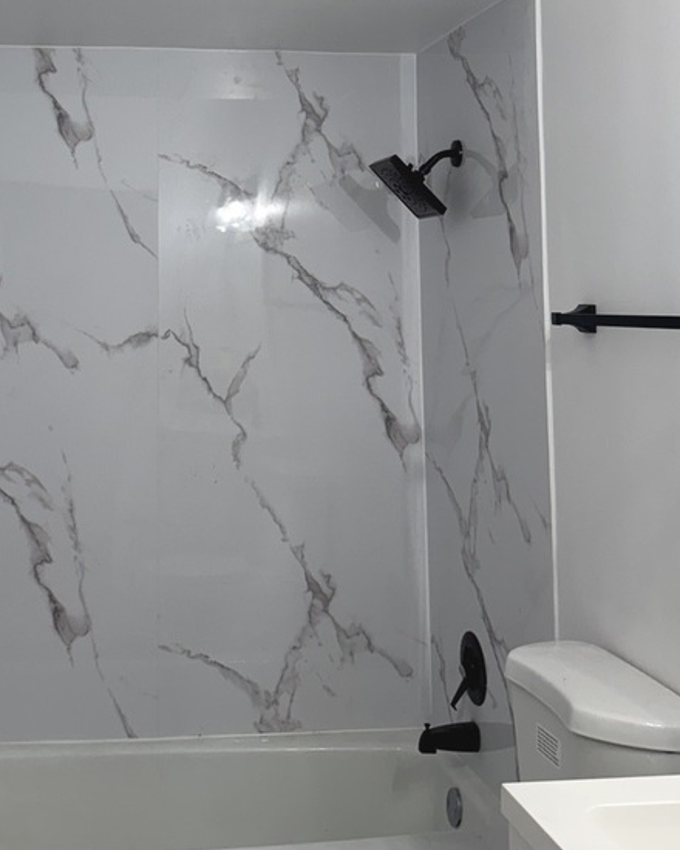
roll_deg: +0.2
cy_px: 207
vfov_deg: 39.2
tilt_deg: +4.3
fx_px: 1157
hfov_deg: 32.2
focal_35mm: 46
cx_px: 179
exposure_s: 1/120
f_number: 1.78
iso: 125
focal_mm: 6.76
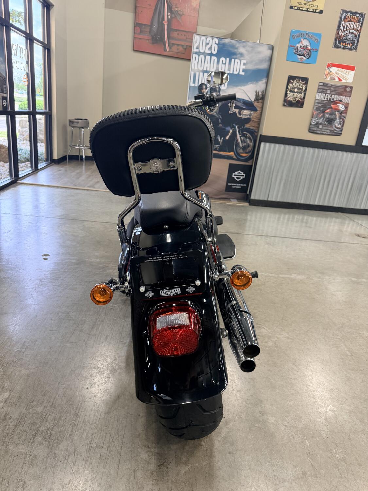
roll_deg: -6.7
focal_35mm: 24
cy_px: 246
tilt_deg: -20.0
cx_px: 184
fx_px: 340
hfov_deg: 56.8
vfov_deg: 71.6
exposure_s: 1/120
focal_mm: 6.76
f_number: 1.78
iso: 320
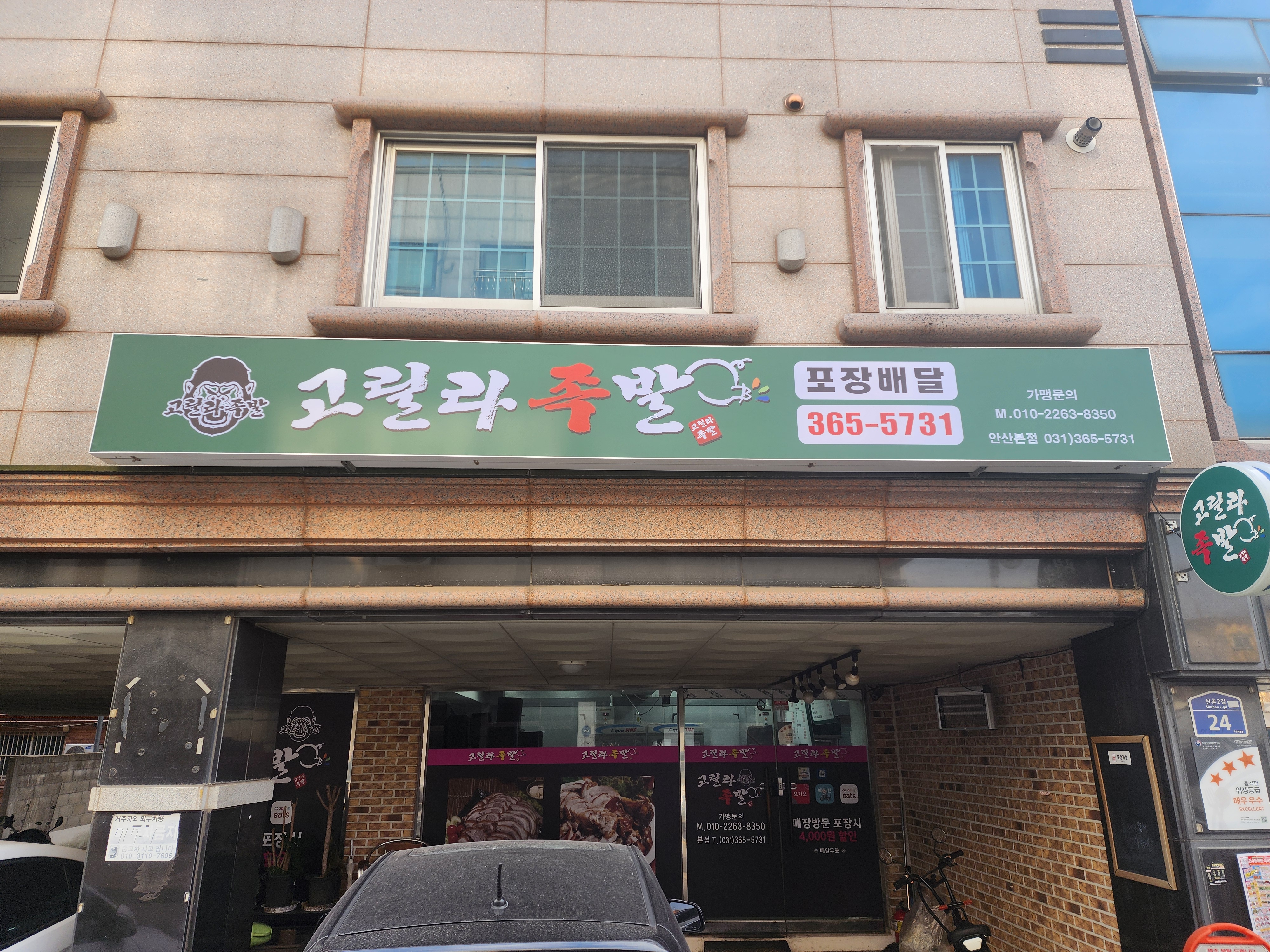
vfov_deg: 58.9
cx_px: 635
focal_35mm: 23
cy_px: 476
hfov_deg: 73.9
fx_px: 844
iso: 12
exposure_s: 1/154
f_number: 1.8
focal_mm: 6.4
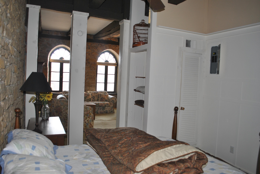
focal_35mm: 27
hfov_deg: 67.3
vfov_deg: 48.0
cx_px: 130
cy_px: 87
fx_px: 195
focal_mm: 18
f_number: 3.5
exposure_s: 1/60
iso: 200
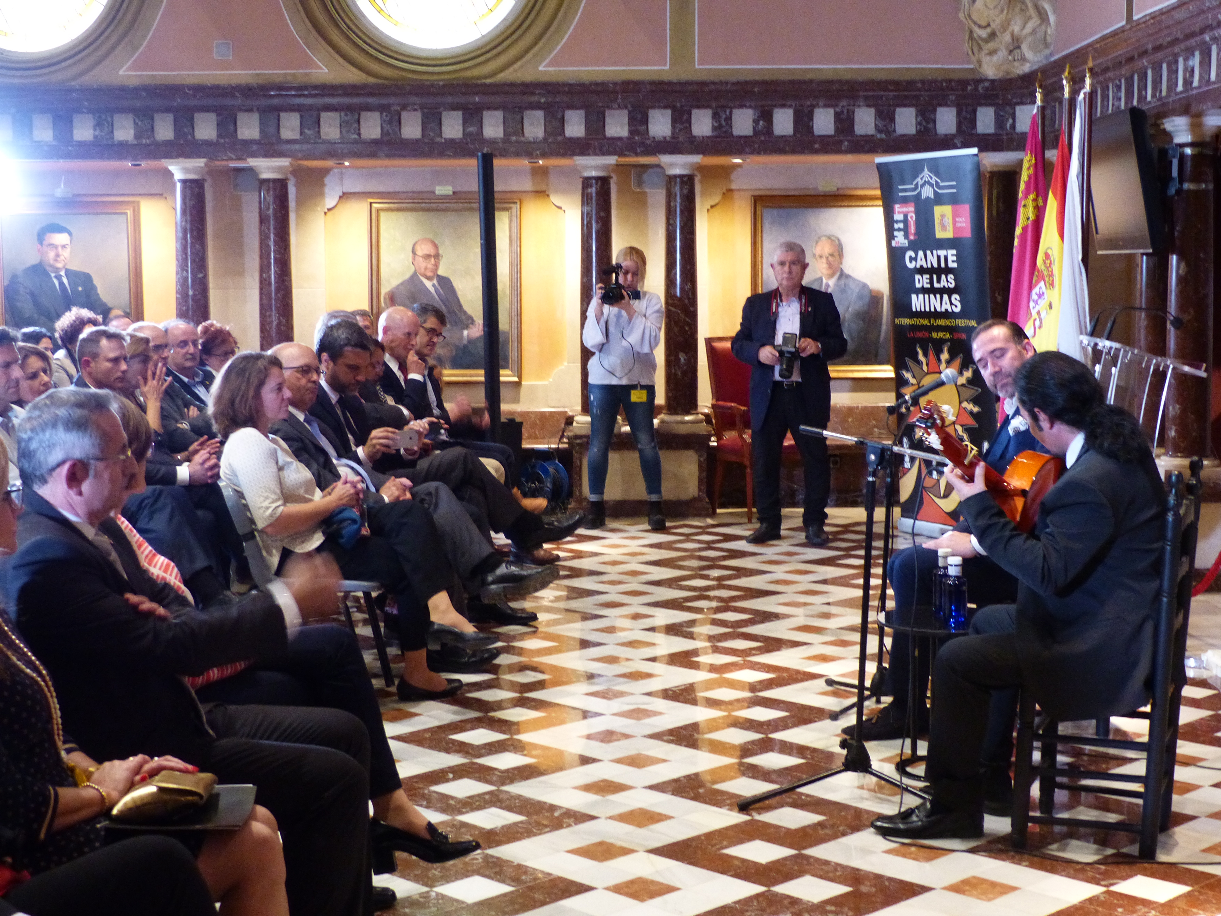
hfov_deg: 35.5
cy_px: 458
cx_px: 610
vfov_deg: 27.0
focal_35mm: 54
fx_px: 1905
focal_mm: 9.8
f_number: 2.8
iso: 500
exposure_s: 1/15
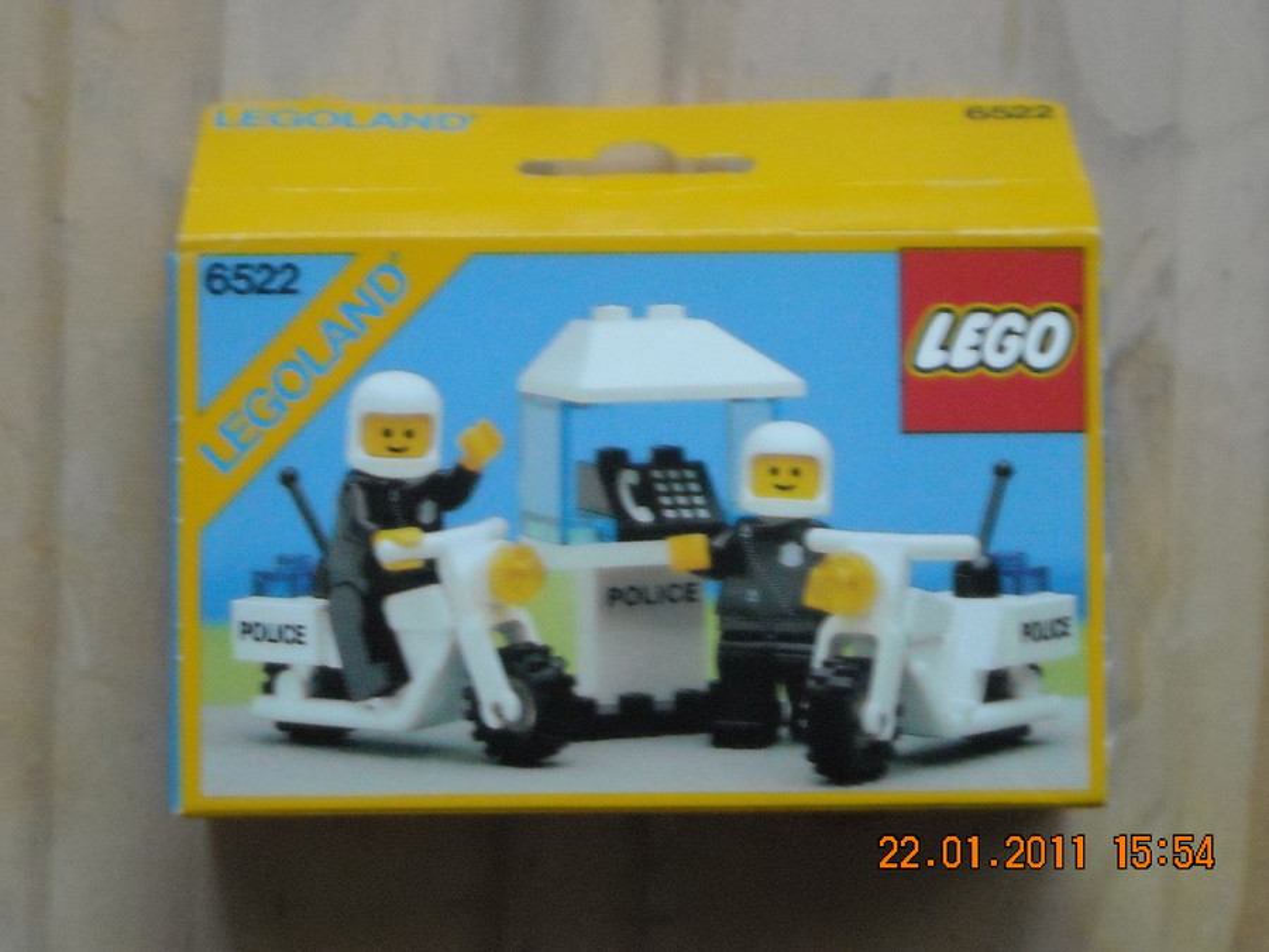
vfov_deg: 14.1
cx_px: 634
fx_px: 3849
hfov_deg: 18.7
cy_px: 476
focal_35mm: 105
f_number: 4.7
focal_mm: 17.1
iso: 800
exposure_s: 1/22
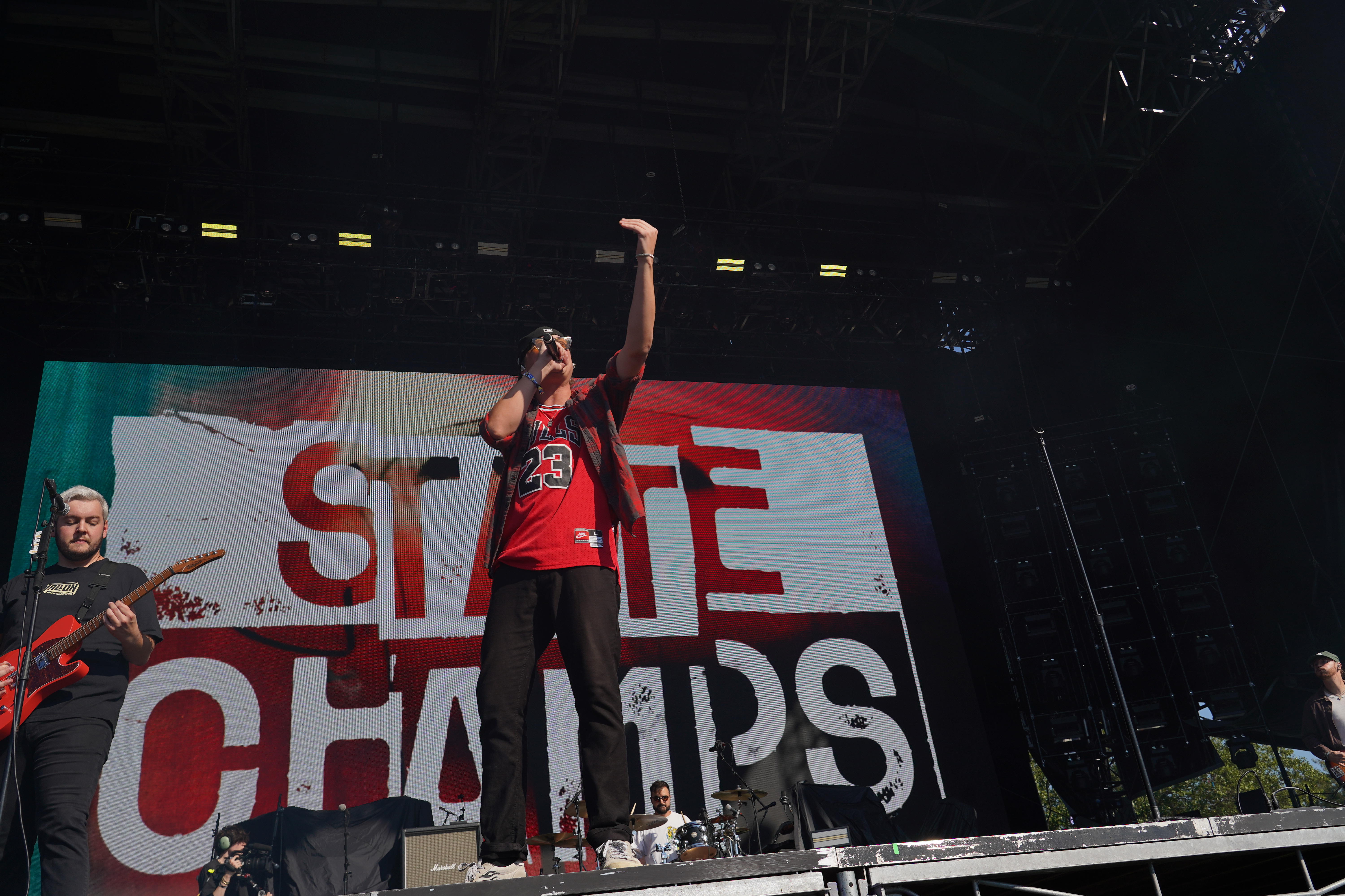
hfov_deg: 61.9
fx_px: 1121
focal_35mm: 30
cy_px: 448
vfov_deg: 43.6
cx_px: 672
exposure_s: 1/500
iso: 100
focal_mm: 30
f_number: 8
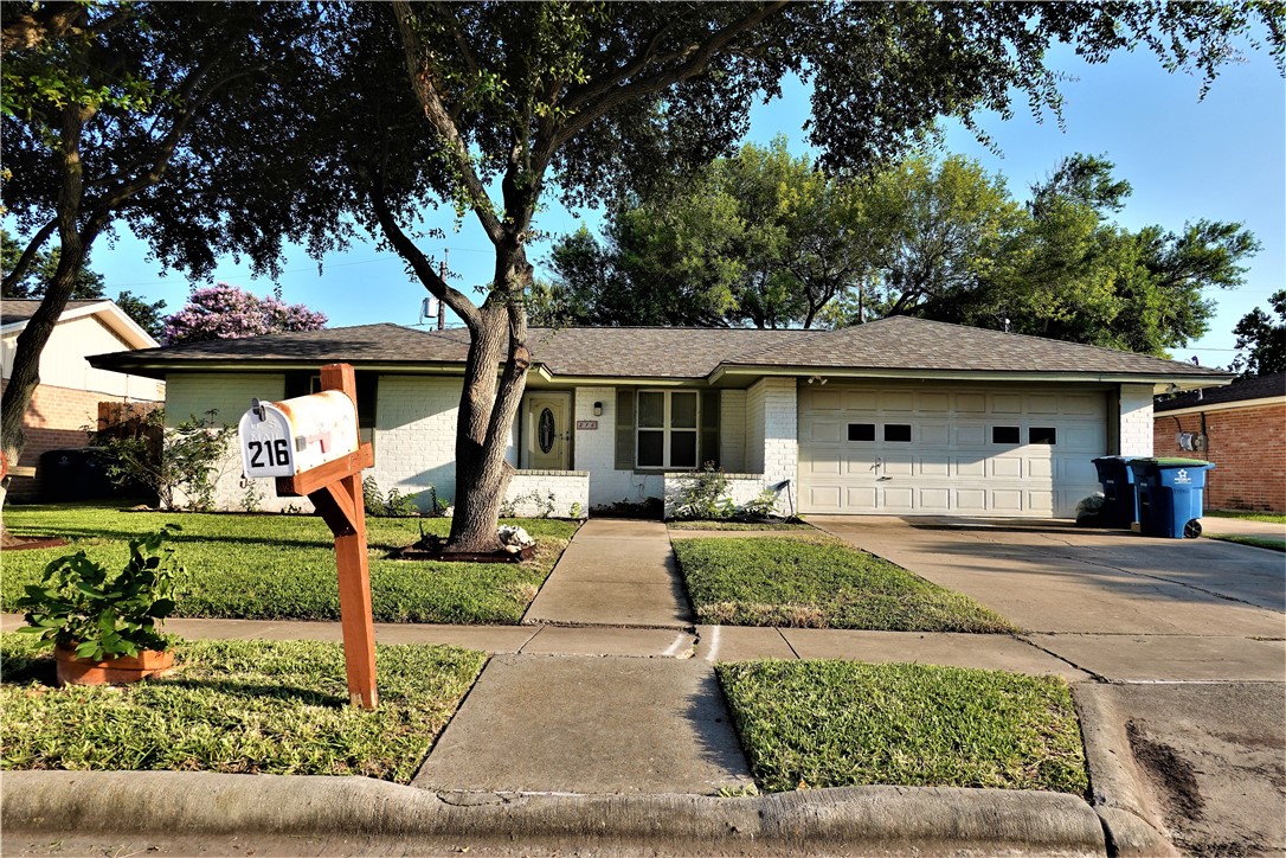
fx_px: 857
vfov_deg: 53.1
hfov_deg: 73.7
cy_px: 429
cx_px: 643
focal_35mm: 24
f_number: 4
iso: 100
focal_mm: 9
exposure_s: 1/640
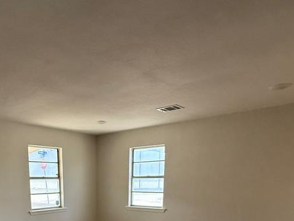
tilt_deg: -11.5
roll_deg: +0.5
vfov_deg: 36.8
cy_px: 246
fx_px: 272
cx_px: 91
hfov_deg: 55.3
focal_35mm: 32
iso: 200
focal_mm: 2.22
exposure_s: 1/99
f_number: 2.2
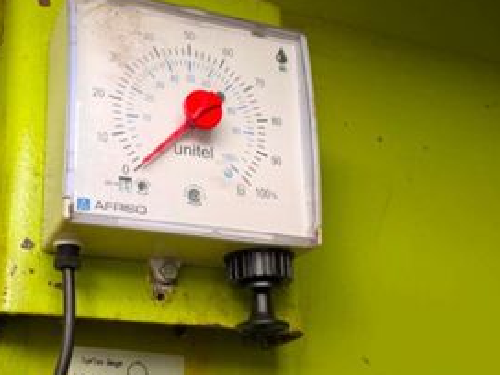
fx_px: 766
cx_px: 188
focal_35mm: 53
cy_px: 224
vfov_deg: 27.5
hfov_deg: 36.0
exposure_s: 1/153
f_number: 1.78
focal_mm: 6.76
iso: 64
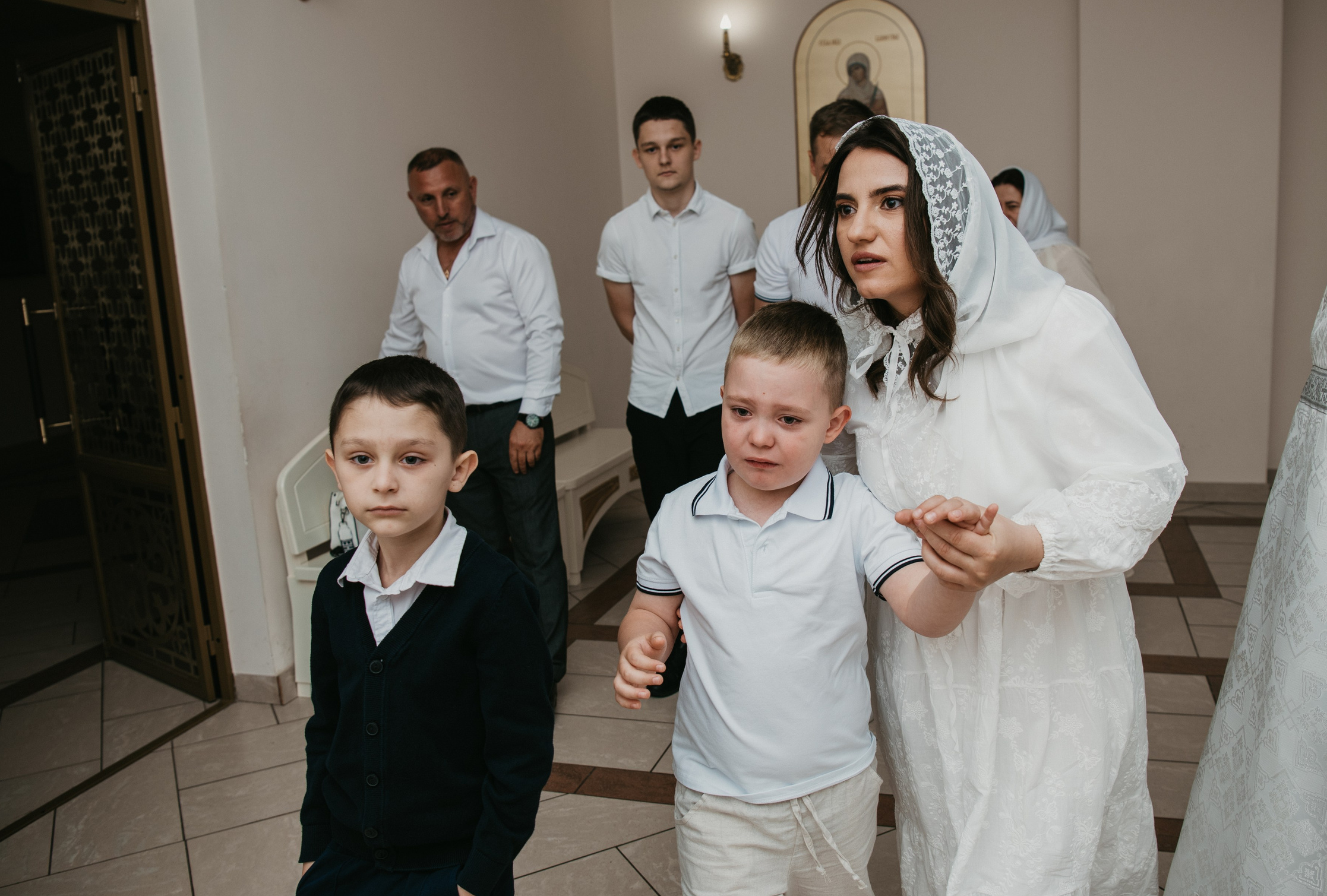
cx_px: 720
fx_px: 1073
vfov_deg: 45.3
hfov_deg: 63.3
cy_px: 454
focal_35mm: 29
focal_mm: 24
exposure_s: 1/160
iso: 125
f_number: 4
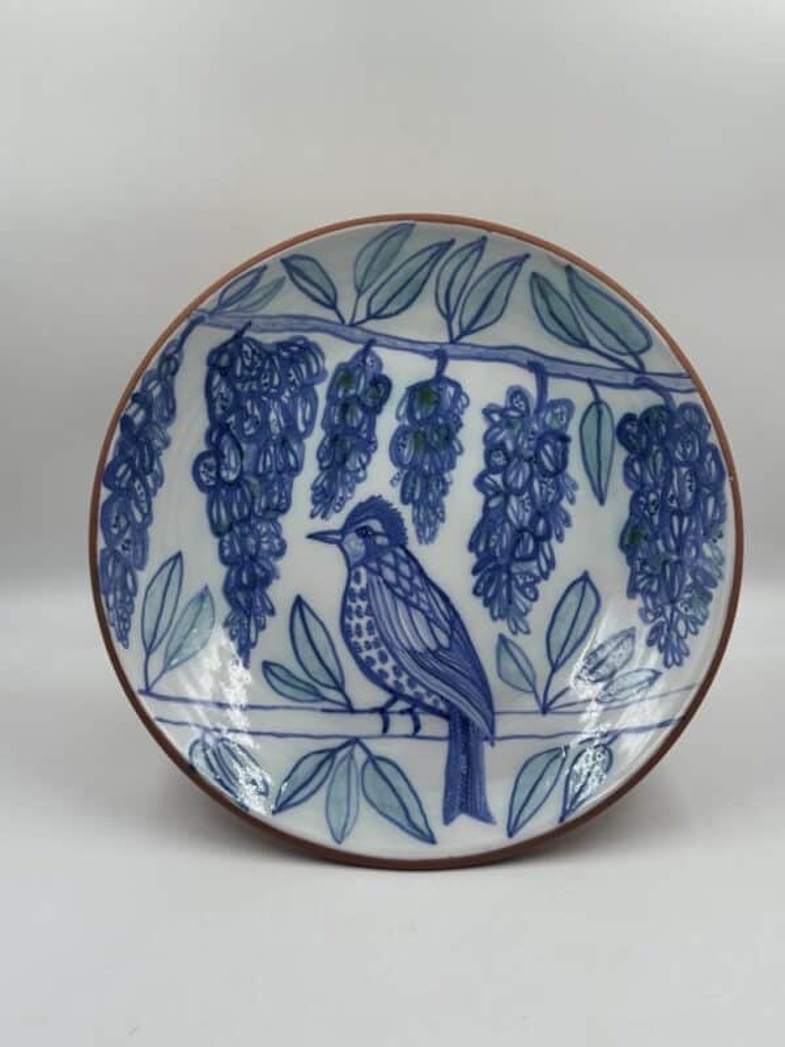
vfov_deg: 39.7
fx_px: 1451
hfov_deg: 30.3
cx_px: 392
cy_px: 524
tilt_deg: -22.3
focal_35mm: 48
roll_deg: -1.0
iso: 64
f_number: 1.78
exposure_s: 1/529
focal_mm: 6.86
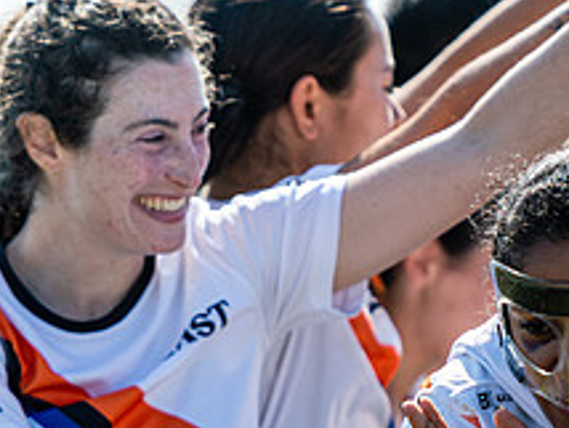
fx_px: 11239
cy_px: 371
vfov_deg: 2.2
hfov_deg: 2.9
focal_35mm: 683
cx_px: 556
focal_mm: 175
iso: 100
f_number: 2.8
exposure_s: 1/1250
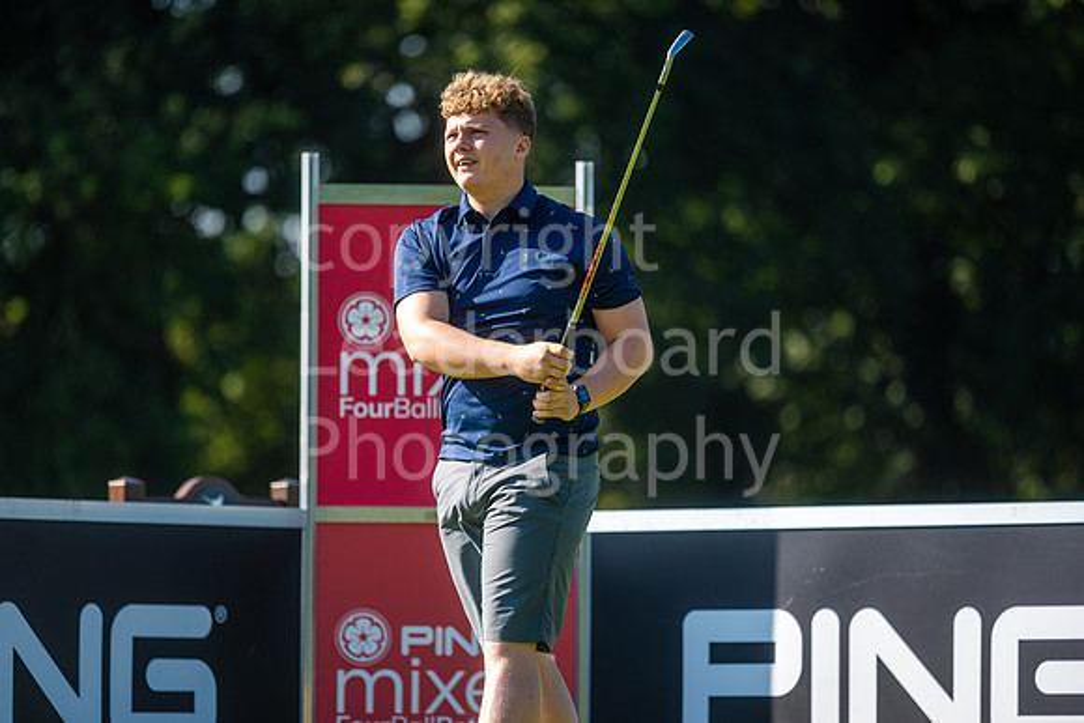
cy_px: 362
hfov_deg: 6.5
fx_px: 9480
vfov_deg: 4.4
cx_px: 542
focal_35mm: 315
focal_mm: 300
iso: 250
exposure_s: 1/1600
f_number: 4
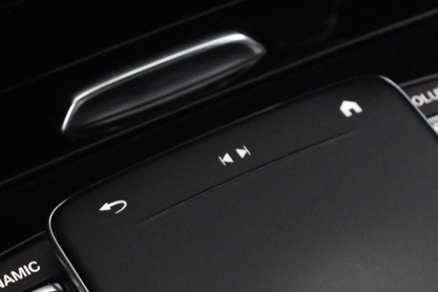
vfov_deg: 9.6
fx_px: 1703
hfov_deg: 14.5
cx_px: 414
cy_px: 385
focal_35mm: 140
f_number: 3.8
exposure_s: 1/40
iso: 3200
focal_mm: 24
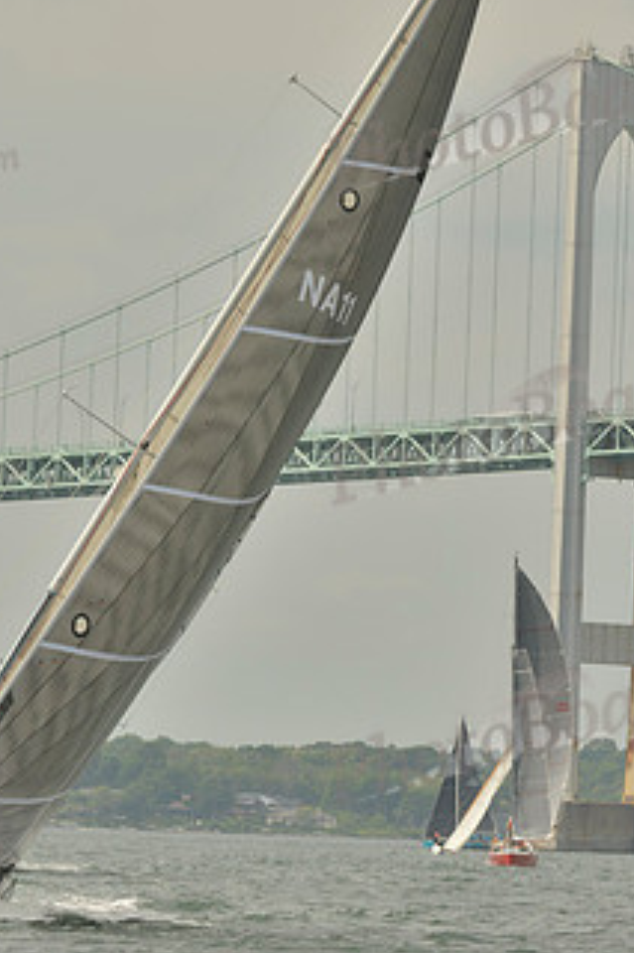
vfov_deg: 5.7
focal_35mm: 363
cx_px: 174
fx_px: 9599
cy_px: 316
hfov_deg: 3.8
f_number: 9
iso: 280
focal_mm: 200
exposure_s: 1/1250
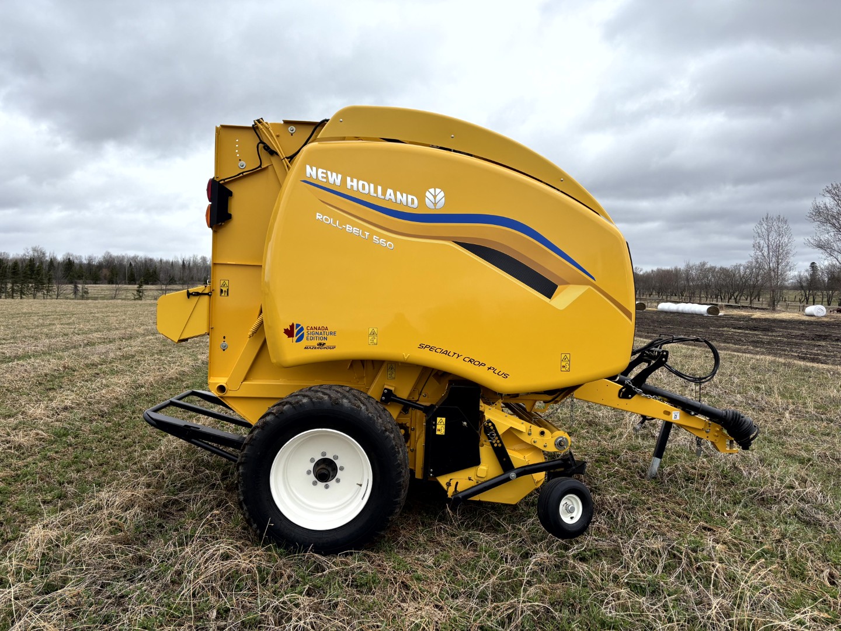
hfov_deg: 67.3
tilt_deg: -2.7
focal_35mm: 26
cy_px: 316
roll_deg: -1.9
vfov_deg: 53.1
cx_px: 420
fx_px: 632
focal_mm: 5.96
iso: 50
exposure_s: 1/3831
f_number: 1.6
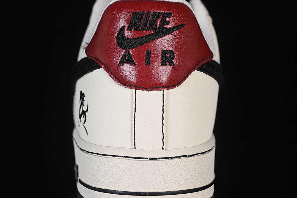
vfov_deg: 18.2
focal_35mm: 75
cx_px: 148
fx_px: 619
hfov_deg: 27.0
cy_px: 99
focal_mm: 50
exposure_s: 1/80
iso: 160
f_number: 7.1
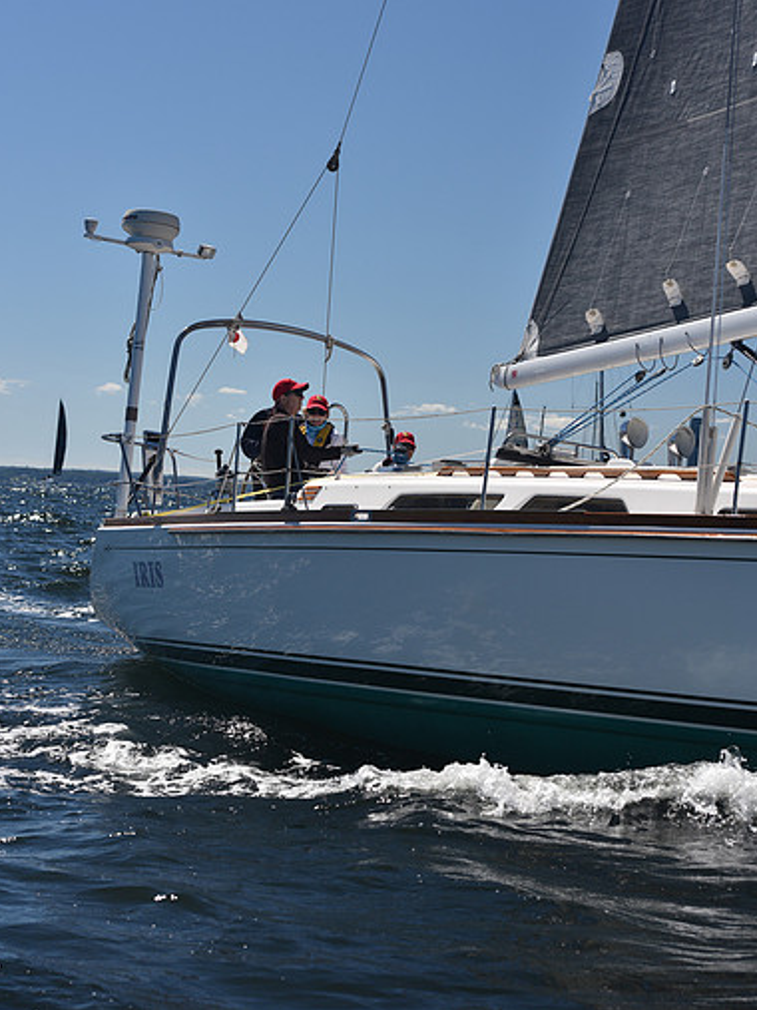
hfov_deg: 19.1
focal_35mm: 77
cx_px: 378
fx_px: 2246
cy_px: 434
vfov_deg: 25.3
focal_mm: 70
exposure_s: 1/800
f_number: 5.6
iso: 200
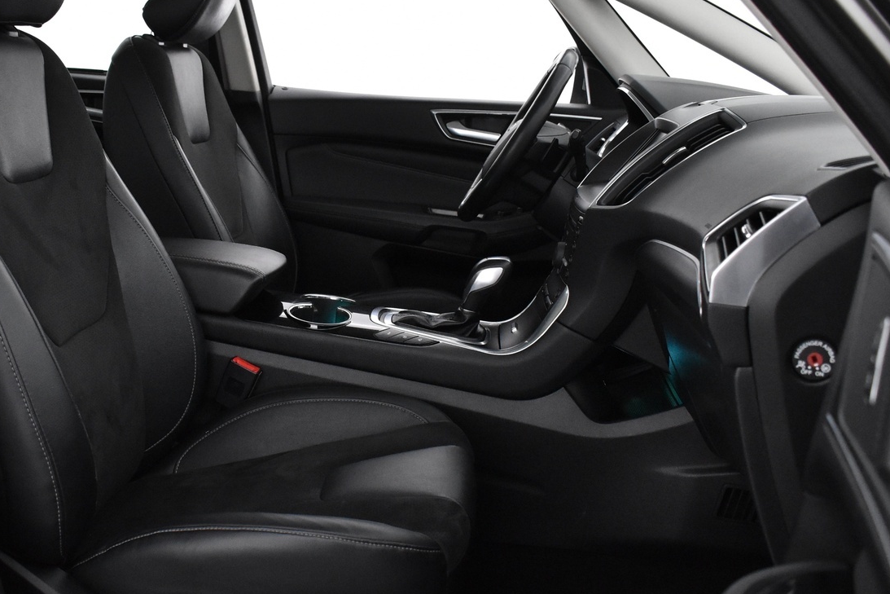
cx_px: 323
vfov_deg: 33.4
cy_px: 294
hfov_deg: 47.9
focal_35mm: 40
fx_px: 989
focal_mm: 18
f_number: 4
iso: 3200
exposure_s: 1/60
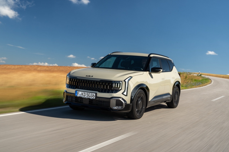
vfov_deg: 30.5
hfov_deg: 44.5
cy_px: 73
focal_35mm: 44
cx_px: 125
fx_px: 280
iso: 100
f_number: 18
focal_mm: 40
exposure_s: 1/25
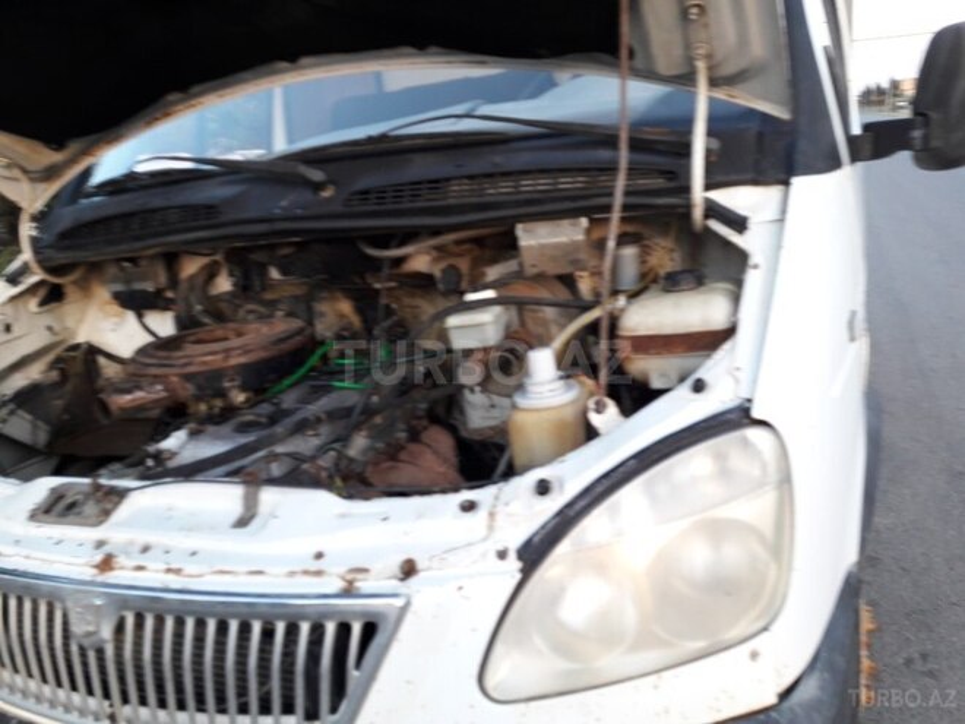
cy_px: 362
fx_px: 781
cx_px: 482
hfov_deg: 63.4
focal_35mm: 28
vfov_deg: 49.7
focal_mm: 3.7
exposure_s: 1/100
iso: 80
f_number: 1.9
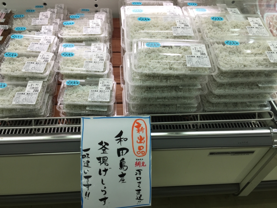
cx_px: 138
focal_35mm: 29
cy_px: 104
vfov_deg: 48.2
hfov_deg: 61.7
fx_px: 232
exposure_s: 1/120
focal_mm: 4.15
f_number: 2.2
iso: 32
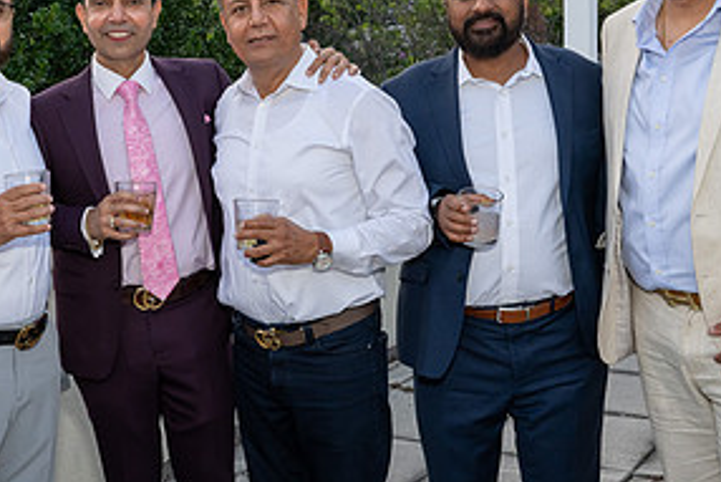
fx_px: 1222
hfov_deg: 32.3
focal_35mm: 61
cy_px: 226
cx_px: 187
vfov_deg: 22.3
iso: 800
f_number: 9
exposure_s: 1/250
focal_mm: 28.5
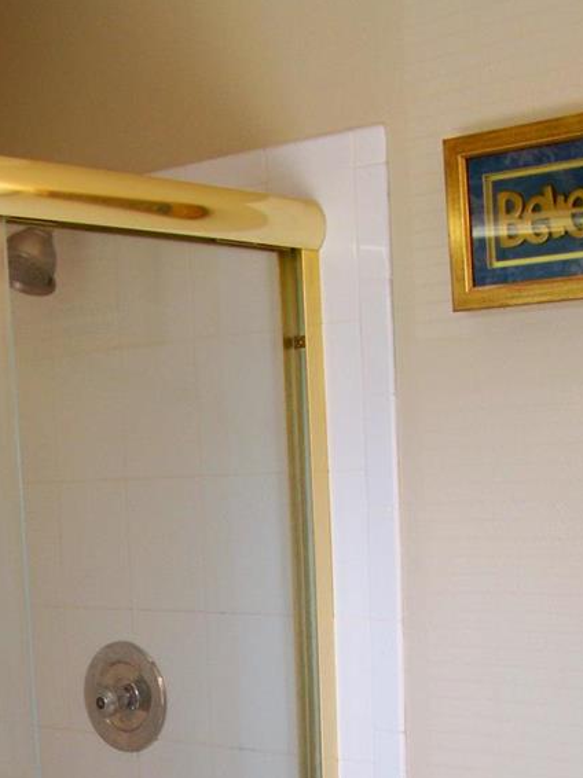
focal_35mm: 70
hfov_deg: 20.7
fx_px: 1573
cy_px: 797
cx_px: 88
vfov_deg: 26.2
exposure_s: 1/30
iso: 80
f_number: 2.8
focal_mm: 5.85
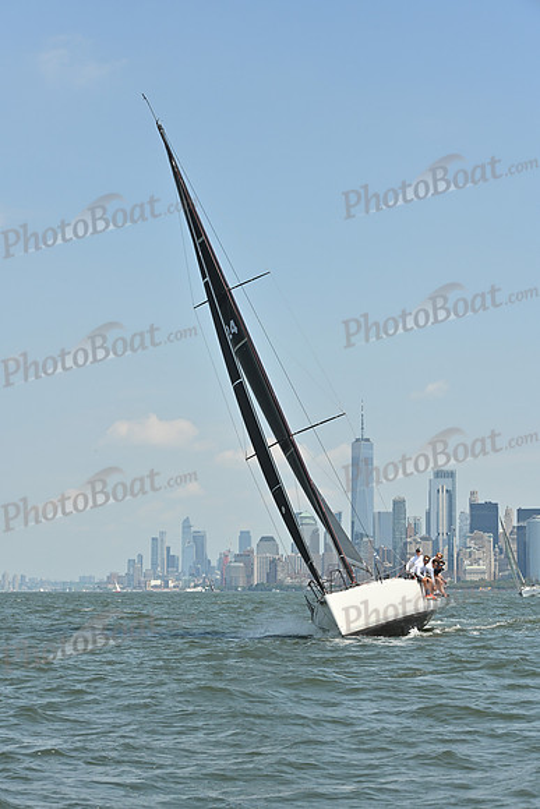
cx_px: 270
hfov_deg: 15.9
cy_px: 404
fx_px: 1934
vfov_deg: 23.6
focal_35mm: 86
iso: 320
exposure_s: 1/1250
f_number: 7.1
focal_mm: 86
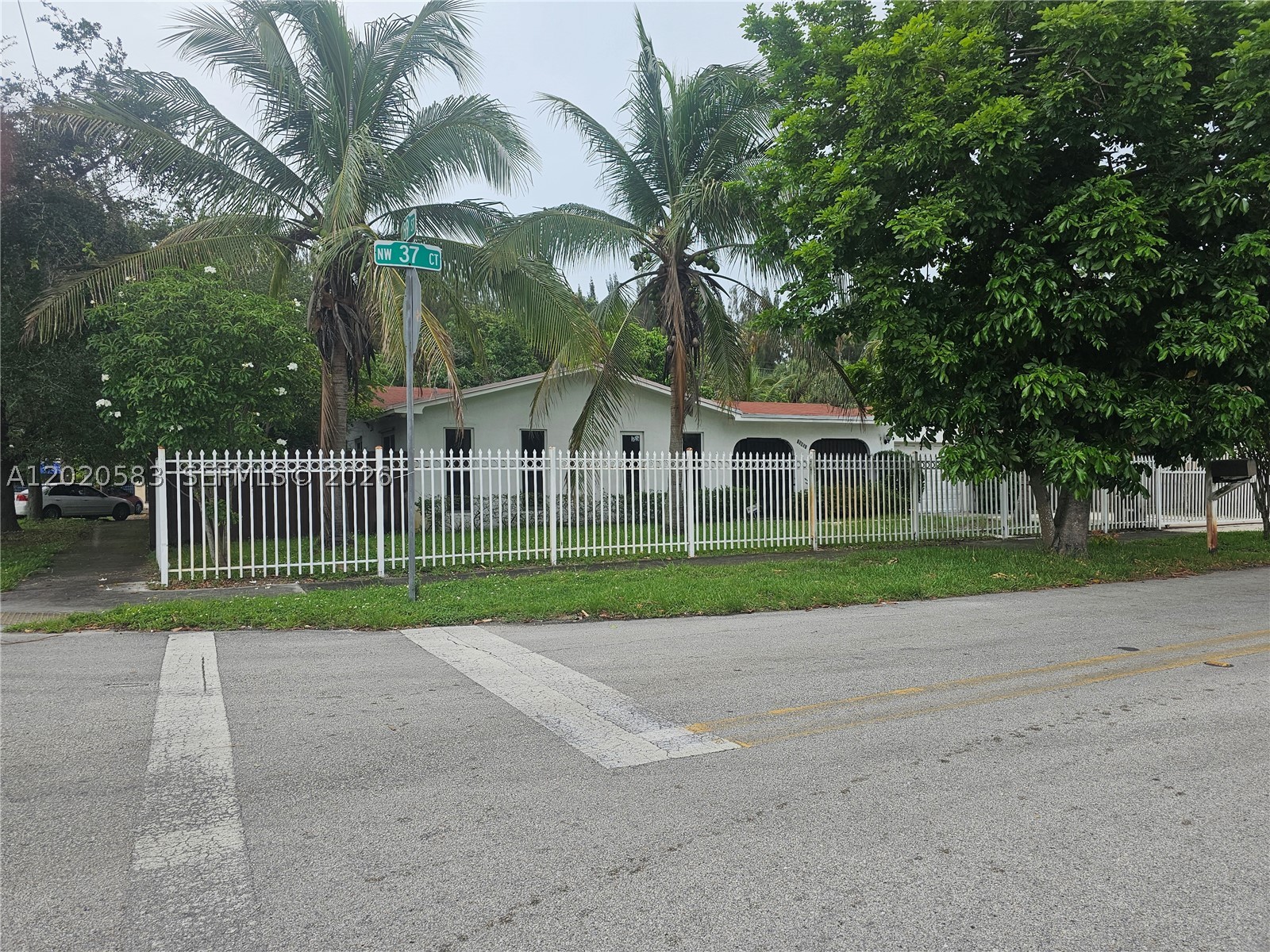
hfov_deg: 73.9
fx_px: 844
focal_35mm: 23
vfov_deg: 58.9
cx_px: 635
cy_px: 476
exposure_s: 1/435
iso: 20
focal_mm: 6.3
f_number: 1.7
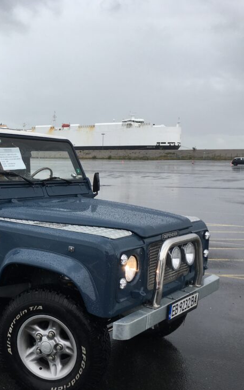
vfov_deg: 47.2
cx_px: 26
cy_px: 196
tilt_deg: -7.6
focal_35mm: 42
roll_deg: +1.3
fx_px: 447
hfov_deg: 29.3
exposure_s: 1/561
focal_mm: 4.15
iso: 25
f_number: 2.2
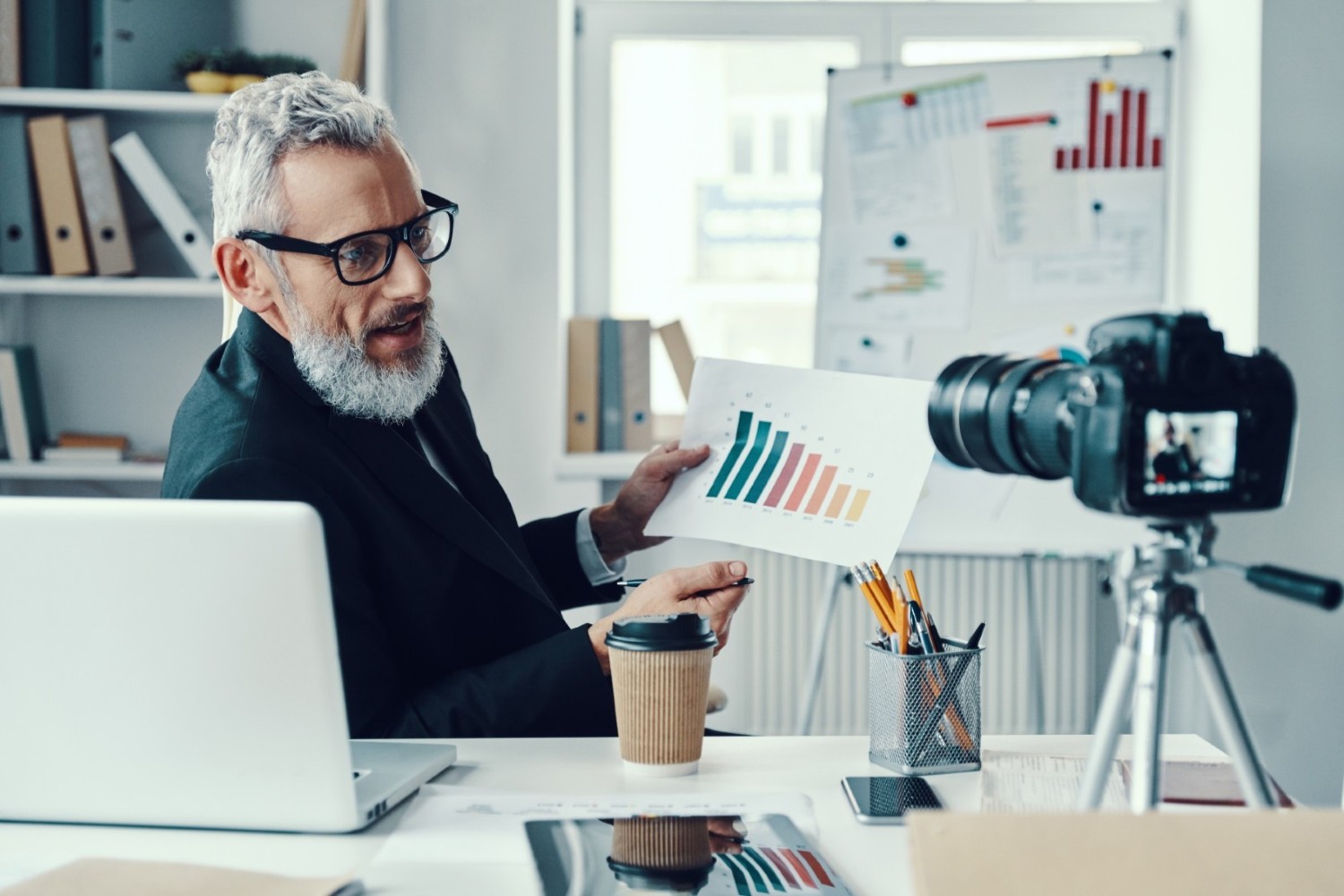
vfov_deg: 24.6
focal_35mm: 55
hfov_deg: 36.2
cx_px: 672
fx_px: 2054
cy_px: 448
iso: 1600
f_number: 3.2
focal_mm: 55
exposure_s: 1/125
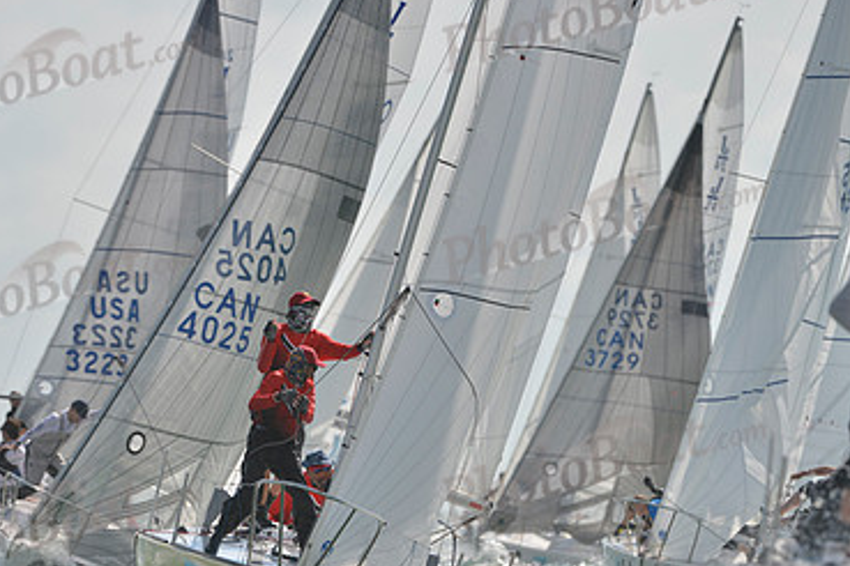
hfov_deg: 3.9
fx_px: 12631
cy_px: 376
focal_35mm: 535
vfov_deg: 2.6
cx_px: 325
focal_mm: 340
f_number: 6.3
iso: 280
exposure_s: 1/2500
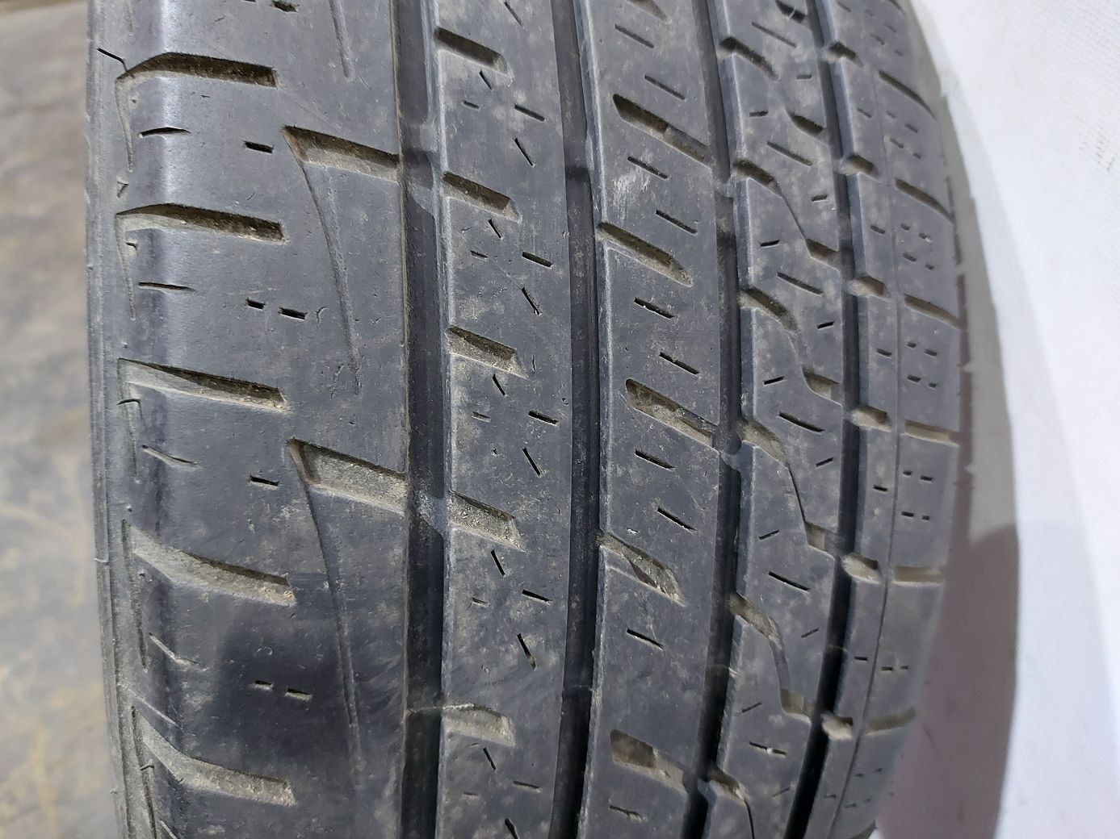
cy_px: 420
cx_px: 560
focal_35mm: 24
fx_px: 776
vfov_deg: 56.8
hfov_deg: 71.6
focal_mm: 5.23
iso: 400
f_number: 1.8
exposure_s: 1/25
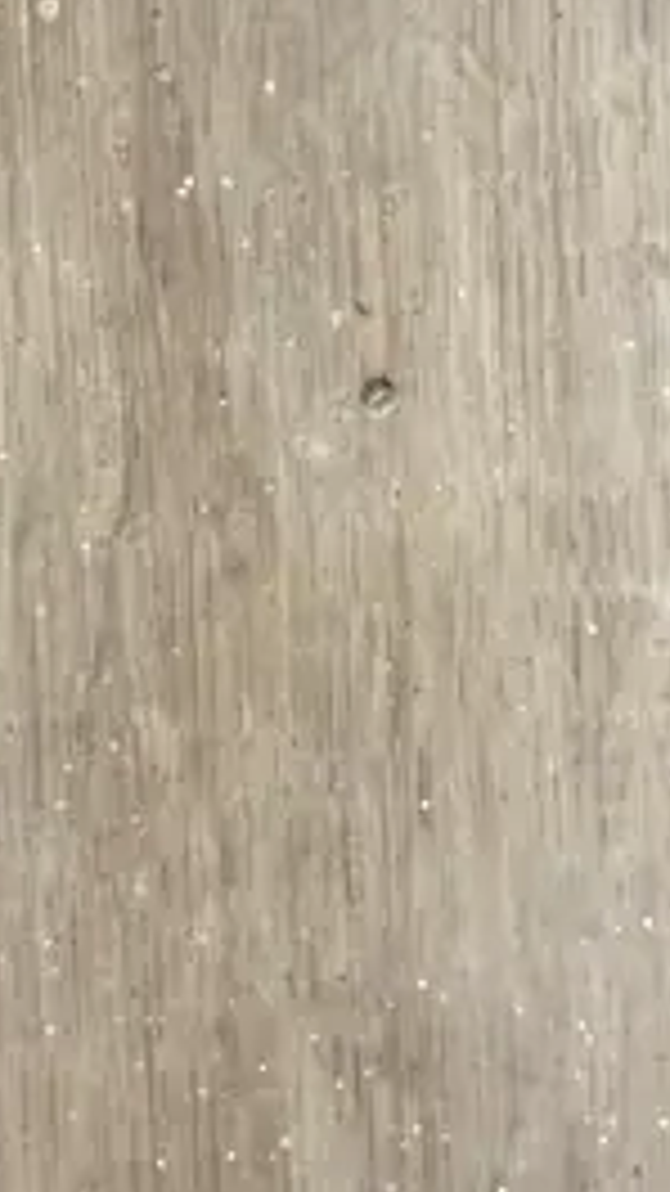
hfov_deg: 10.2
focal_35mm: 118
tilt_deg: -28.8
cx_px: -67
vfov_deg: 16.7
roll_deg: -2.7
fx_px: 3728
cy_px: -549
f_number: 1.8
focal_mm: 3.99
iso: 160
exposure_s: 1/50
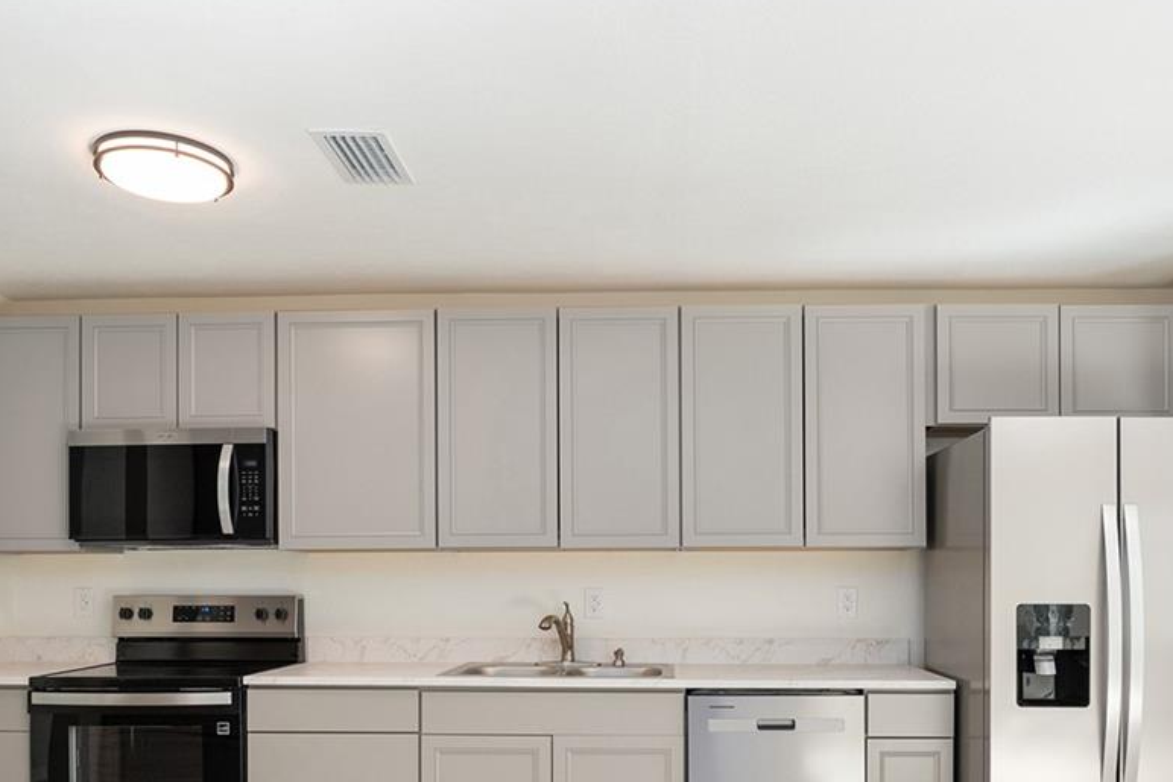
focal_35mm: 29
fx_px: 945
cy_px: 597
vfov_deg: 43.4
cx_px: 628
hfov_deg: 63.6
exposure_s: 1/40
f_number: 7.1
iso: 400
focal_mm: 14
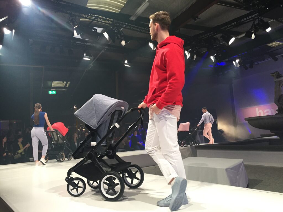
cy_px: 106
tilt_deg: +7.7
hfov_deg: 61.7
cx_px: 142
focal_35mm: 29
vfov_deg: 48.2
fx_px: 237
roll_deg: +3.9
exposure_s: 1/33
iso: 80
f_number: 2.2
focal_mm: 4.15
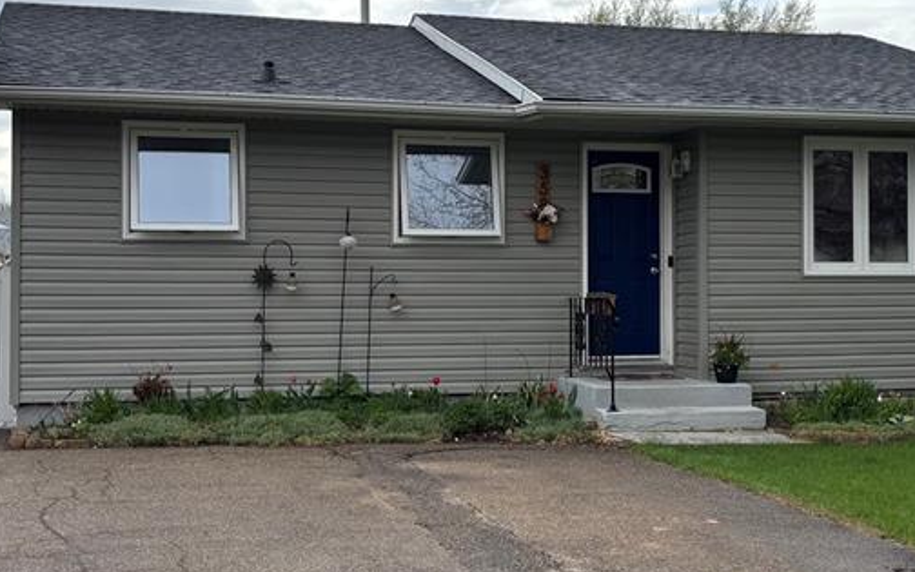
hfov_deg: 36.3
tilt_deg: +1.8
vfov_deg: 23.1
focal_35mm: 56
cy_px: 247
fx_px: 1396
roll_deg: +0.0
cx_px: 499
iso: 50
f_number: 1.6
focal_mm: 5.96
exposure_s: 1/2778
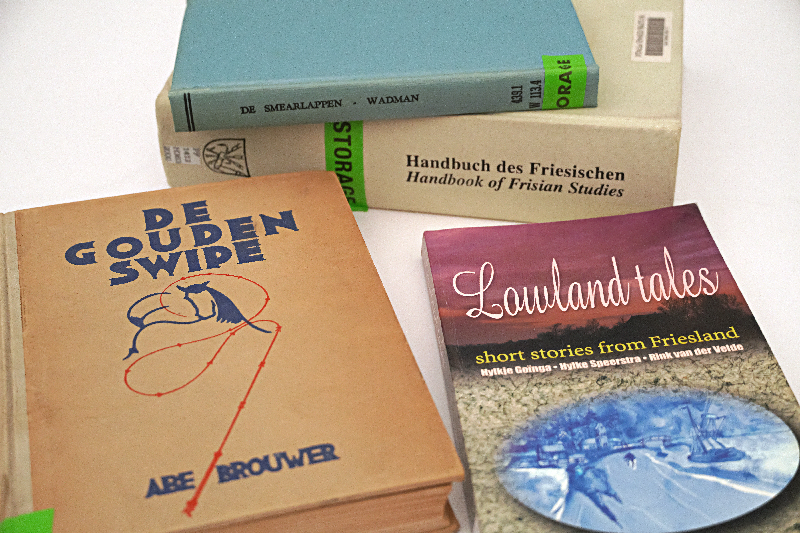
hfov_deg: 35.9
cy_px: 266
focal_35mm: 56
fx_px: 1233
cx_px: 400
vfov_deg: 24.4
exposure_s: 1/160
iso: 1600
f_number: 4.5
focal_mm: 37
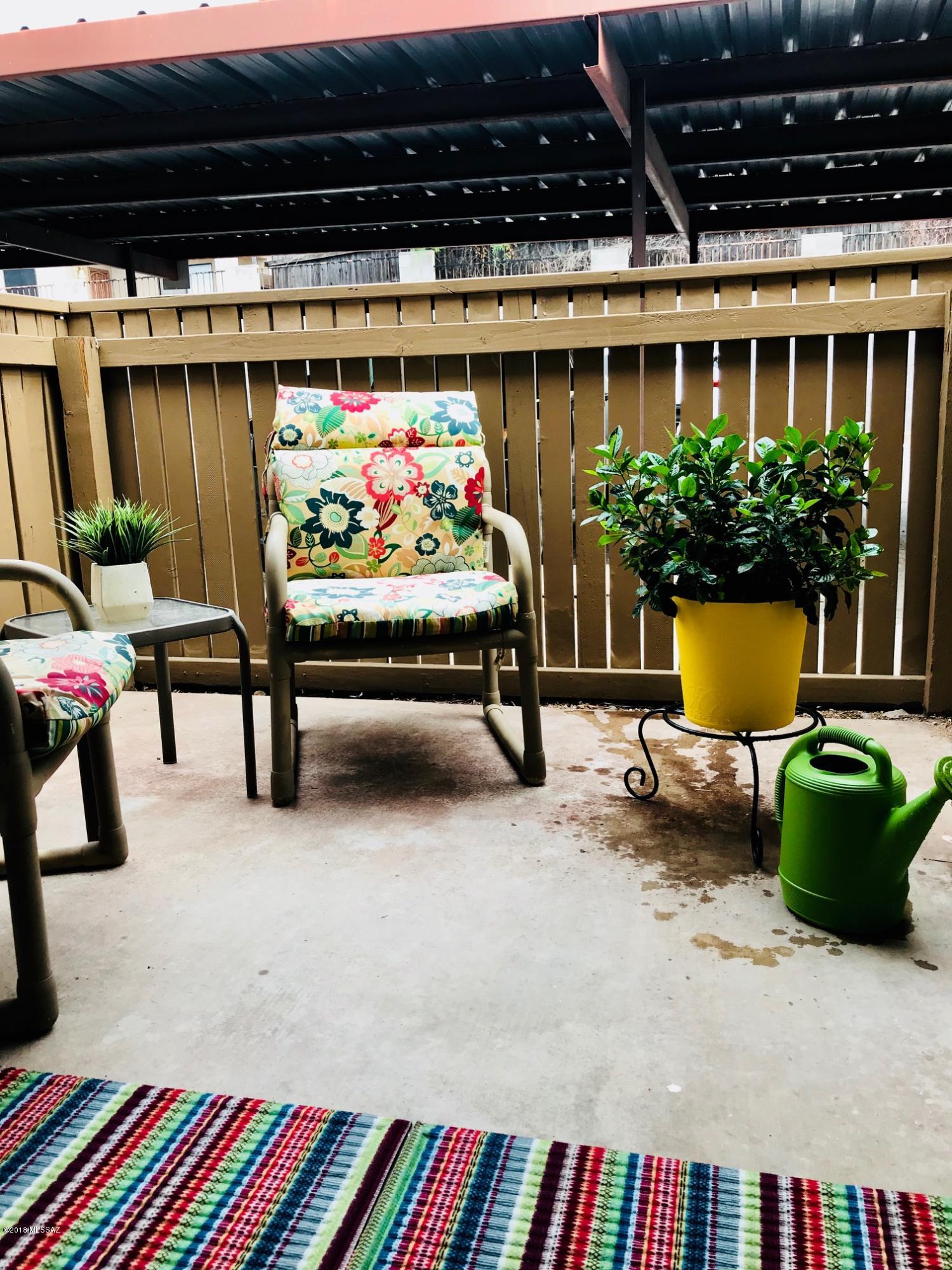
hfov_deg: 49.7
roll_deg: +2.8
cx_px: 476
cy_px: 635
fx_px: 1027
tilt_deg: -10.2
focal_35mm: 28
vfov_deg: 63.4
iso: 20
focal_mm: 3.99
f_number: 1.8
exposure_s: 1/183
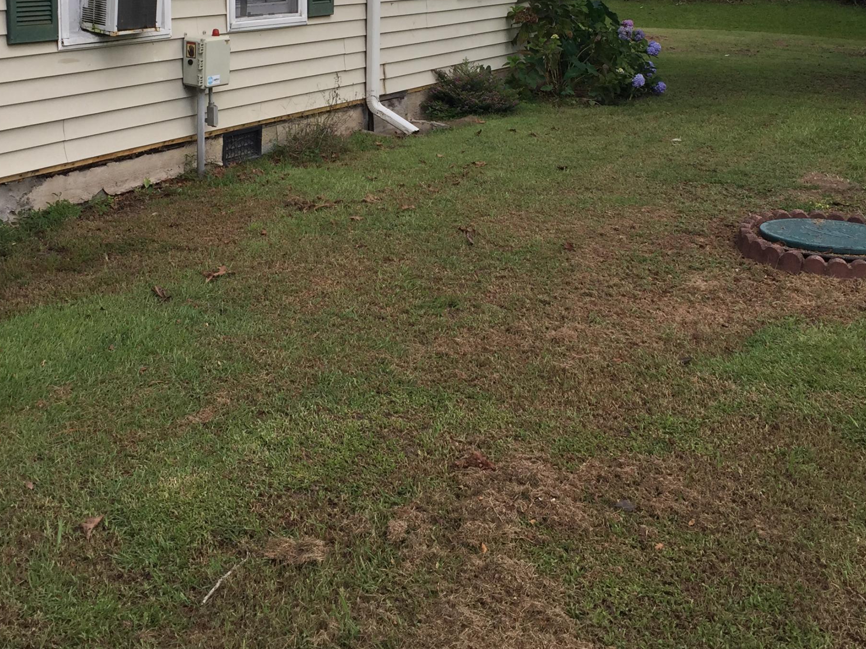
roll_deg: -1.7
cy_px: 140
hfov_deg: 39.6
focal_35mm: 48
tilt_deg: -7.9
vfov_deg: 29.6
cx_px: 381
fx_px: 1201
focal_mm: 4.15
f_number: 2.2
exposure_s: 1/860
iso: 32
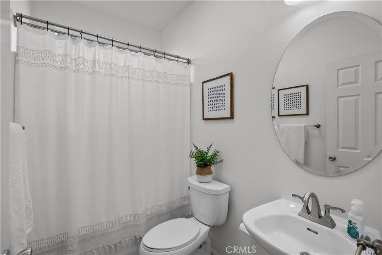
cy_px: 128
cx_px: 191
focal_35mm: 16
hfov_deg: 96.7
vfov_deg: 73.8
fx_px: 170
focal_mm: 16
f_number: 9
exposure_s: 1/25
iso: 200
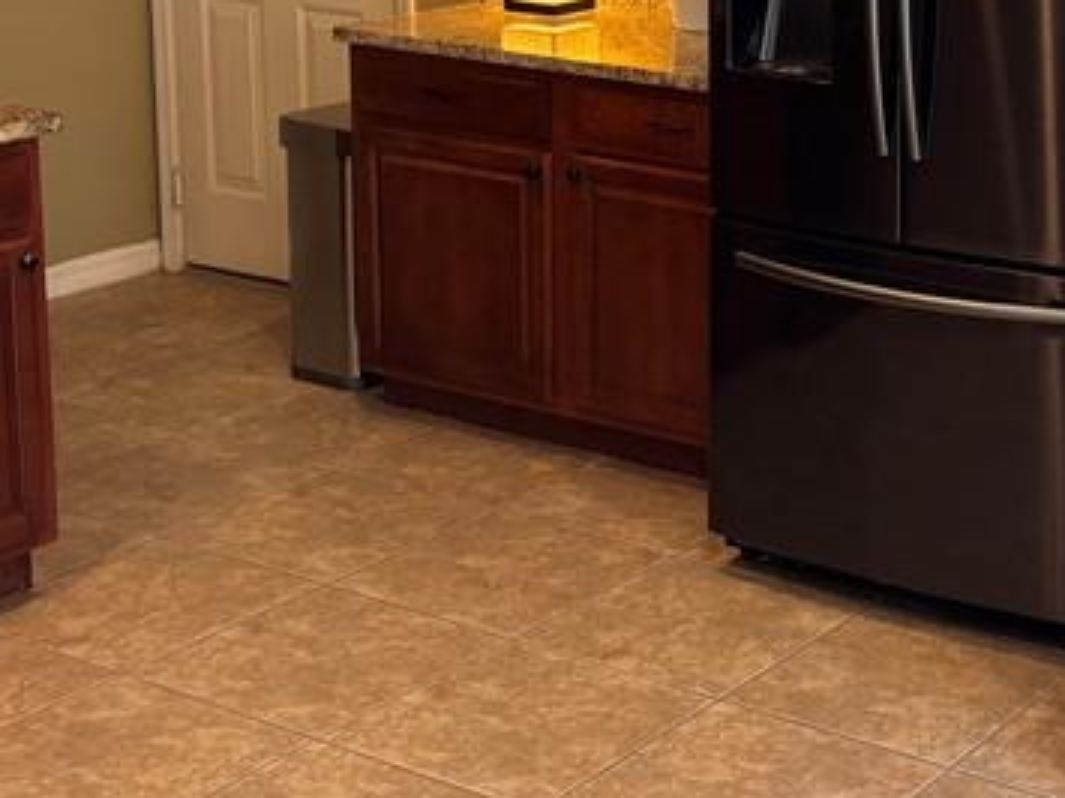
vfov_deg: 19.2
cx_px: 1032
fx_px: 2307
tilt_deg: -10.1
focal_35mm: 75
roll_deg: -1.4
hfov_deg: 24.9
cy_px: 60
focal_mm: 5.96
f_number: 1.6
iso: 80
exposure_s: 1/60
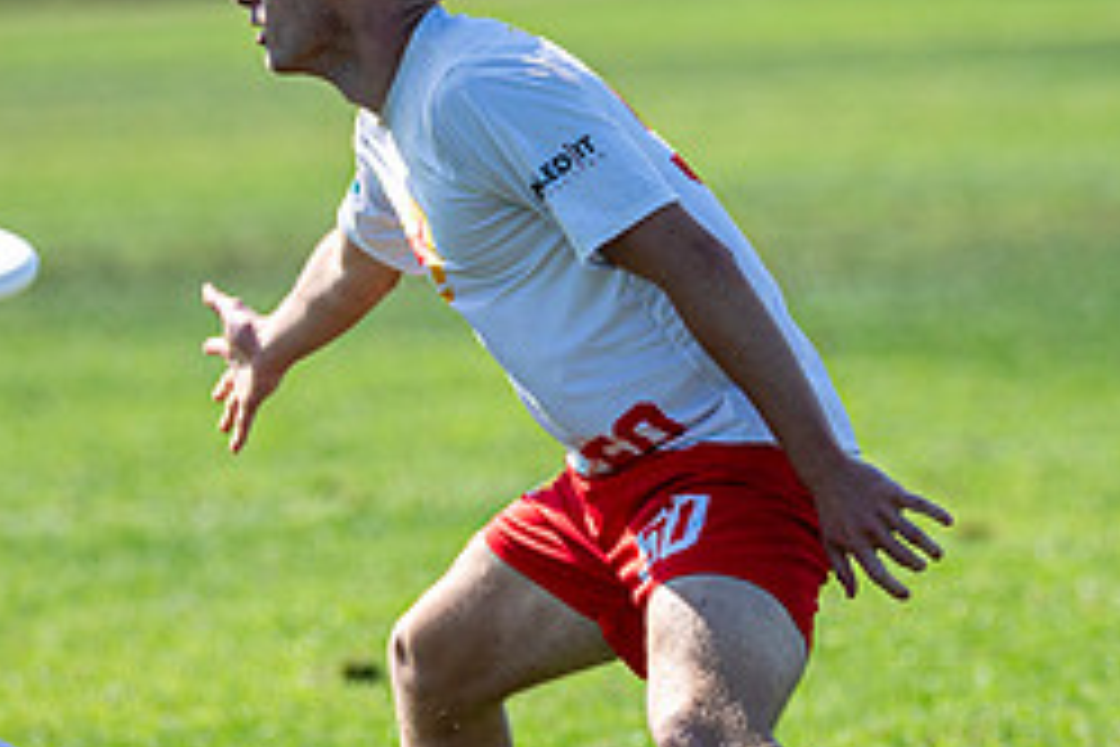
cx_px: 616
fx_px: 21278
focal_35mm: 684
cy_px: 313
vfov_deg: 2.0
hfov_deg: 3.0
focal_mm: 220
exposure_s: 1/2000
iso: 180
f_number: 2.8
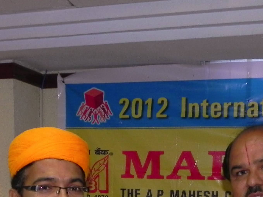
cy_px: 256
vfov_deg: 19.4
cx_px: 155
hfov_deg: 27.7
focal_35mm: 70
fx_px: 532
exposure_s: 1/30
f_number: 2.8
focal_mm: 4.6
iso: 200
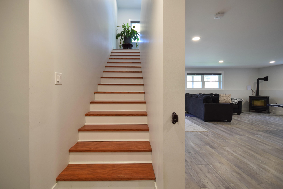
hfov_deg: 96.7
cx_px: 136
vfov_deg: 73.7
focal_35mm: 16
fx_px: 126
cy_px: 90
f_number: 6.3
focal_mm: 10
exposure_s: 1/8
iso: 200
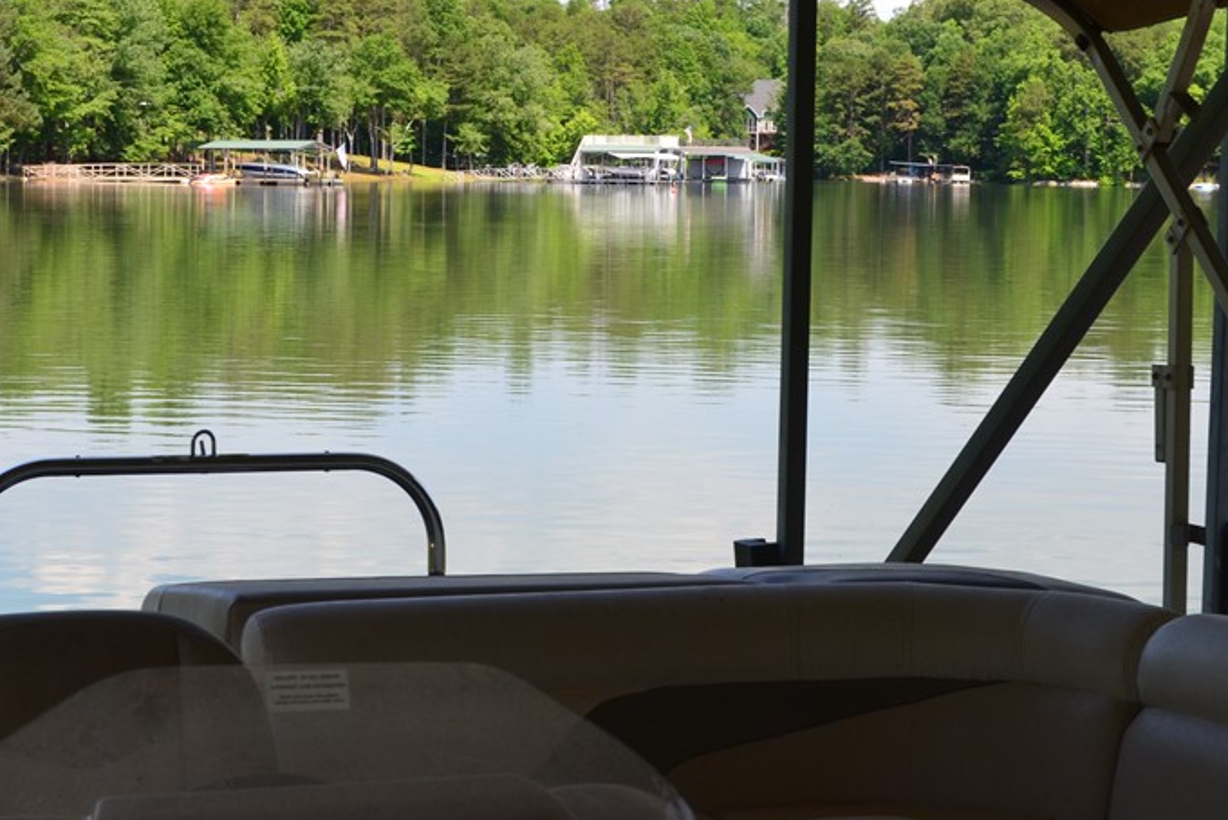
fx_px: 2860
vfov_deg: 16.3
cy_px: 302
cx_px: 580
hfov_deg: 24.2
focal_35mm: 84
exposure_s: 1/125
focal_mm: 35
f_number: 9
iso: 400
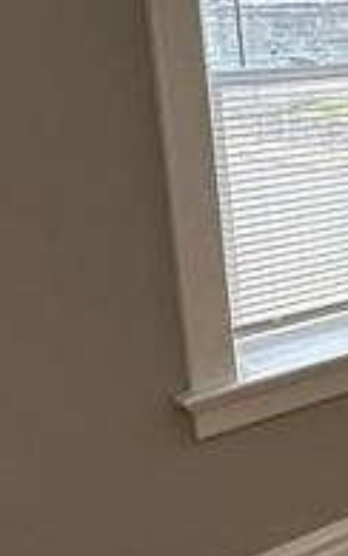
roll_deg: +0.8
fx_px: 1183
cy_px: 228
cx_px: 679
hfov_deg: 14.2
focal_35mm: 78
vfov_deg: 26.4
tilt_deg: -11.0
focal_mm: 2.22
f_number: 2.2
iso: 40
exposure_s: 1/183
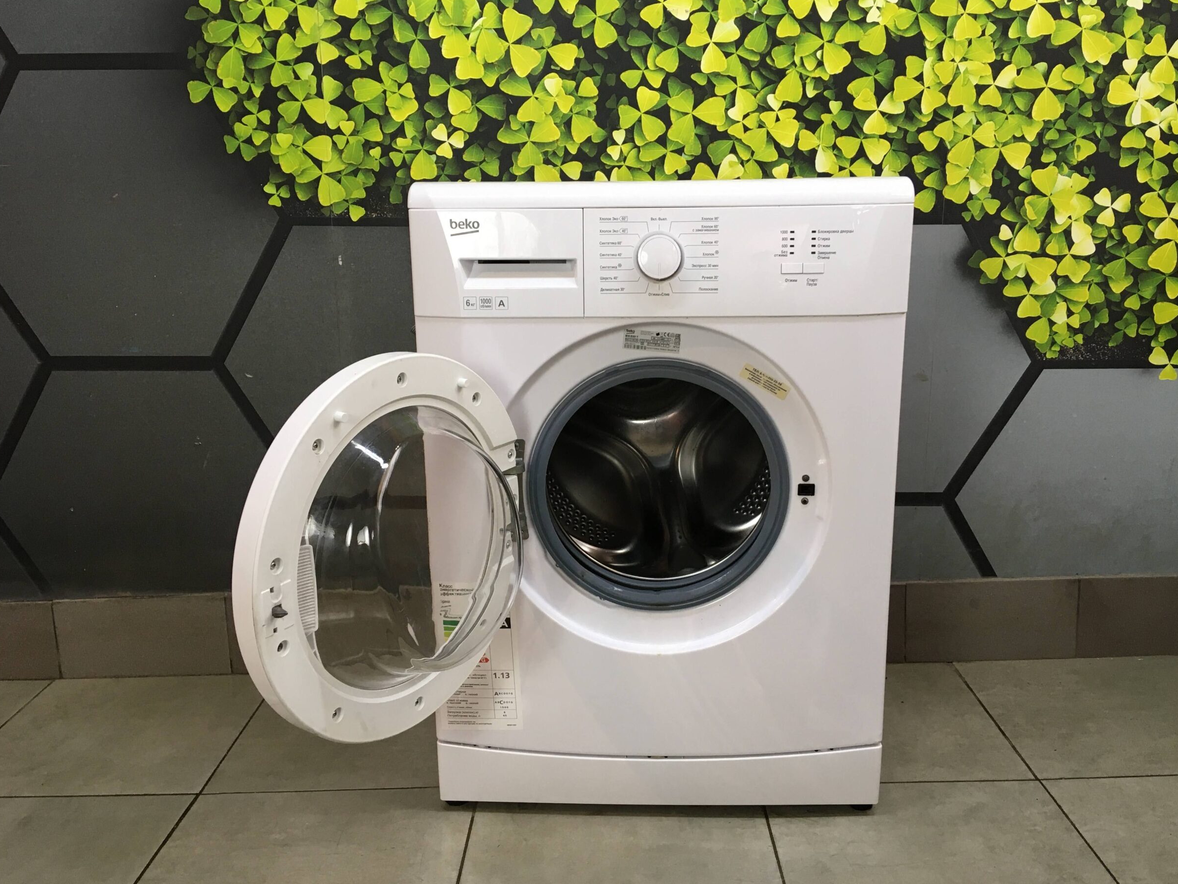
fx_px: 1055
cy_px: 454
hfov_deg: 58.3
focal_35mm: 31
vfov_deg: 45.4
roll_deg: +0.0
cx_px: 617
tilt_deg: -11.9
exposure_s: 1/33
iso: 80
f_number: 2.2
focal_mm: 4.15
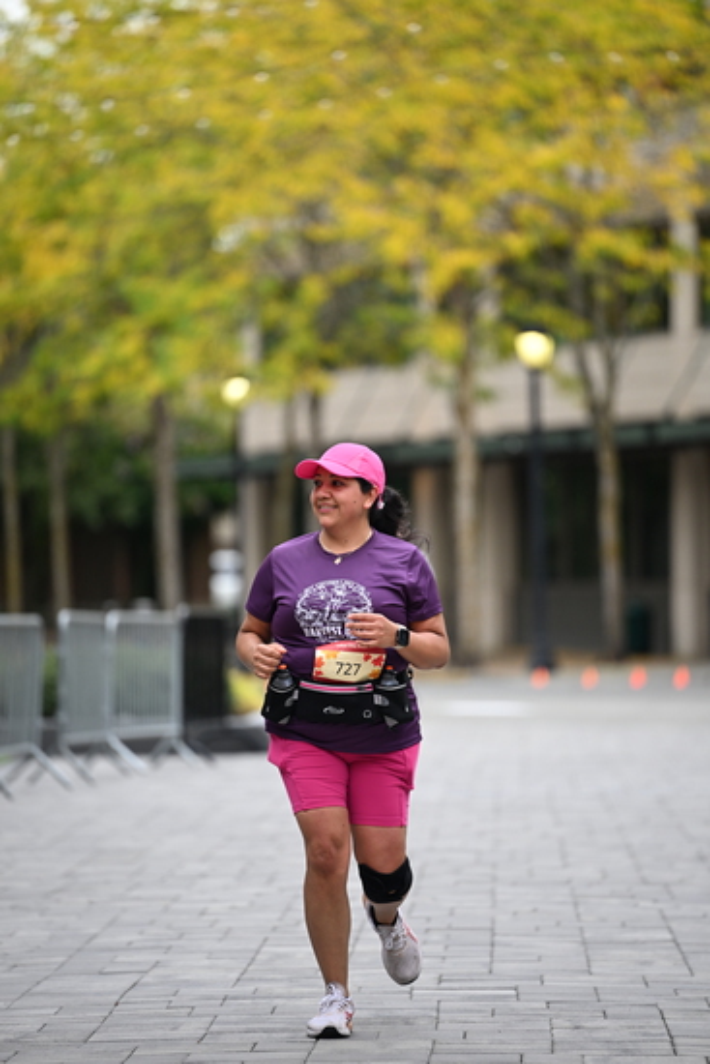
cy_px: 532
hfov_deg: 6.9
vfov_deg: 10.3
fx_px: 5912
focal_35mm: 200
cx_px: 355
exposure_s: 1/1600
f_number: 2.8
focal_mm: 200
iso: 640
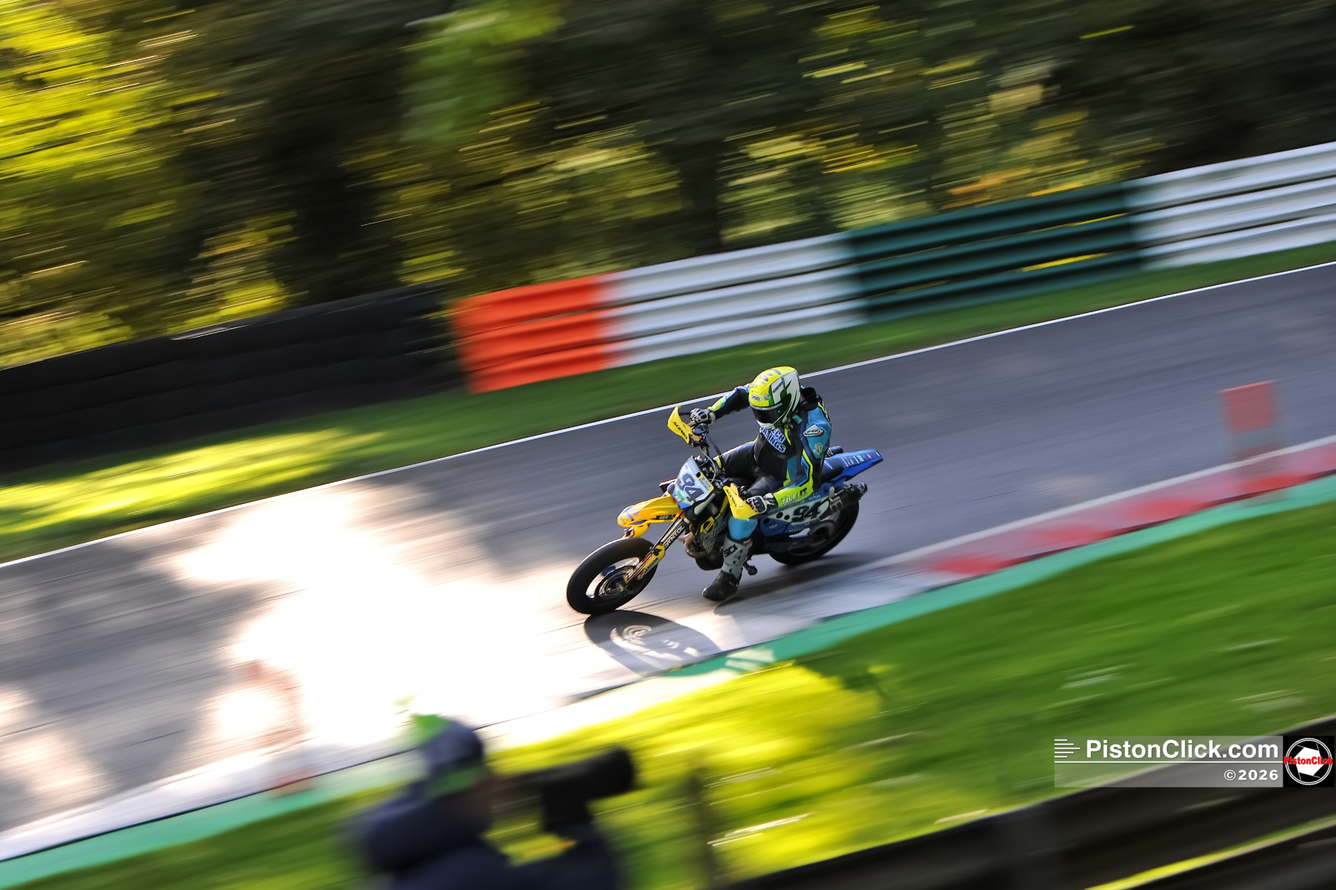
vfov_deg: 16.1
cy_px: 445
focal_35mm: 85
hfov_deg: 23.9
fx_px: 3153
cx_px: 668
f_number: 3.5
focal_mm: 85
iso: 100
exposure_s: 1/60
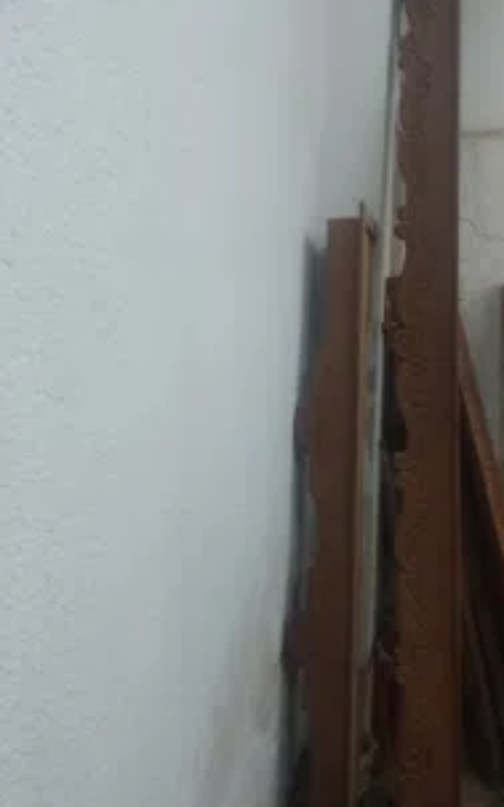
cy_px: 386
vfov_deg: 55.3
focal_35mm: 35
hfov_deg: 36.2
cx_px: 272
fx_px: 770
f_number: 1.79
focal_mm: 4.71
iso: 740
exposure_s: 1/25
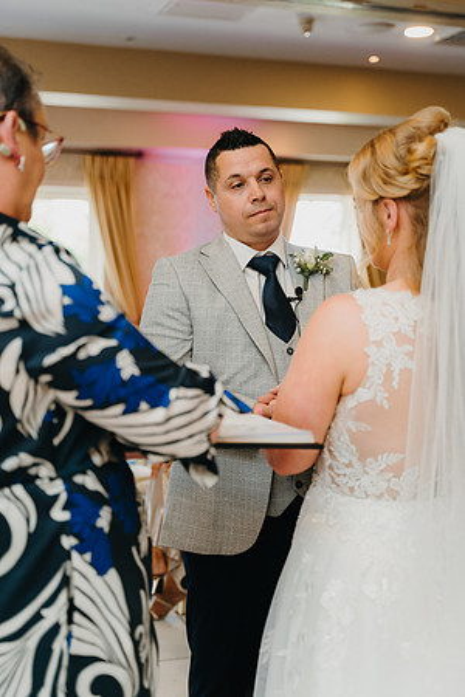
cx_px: 232
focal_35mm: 50
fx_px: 969
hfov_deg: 27.0
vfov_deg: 39.6
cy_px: 348
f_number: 2.8
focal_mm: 50
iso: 800
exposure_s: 1/160
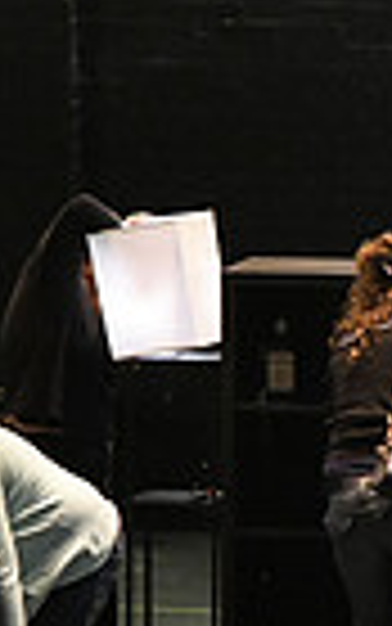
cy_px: 538
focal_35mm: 848
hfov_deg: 1.5
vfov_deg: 2.5
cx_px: 1226
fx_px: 14480
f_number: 2.8
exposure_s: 1/320
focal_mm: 200
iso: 12800
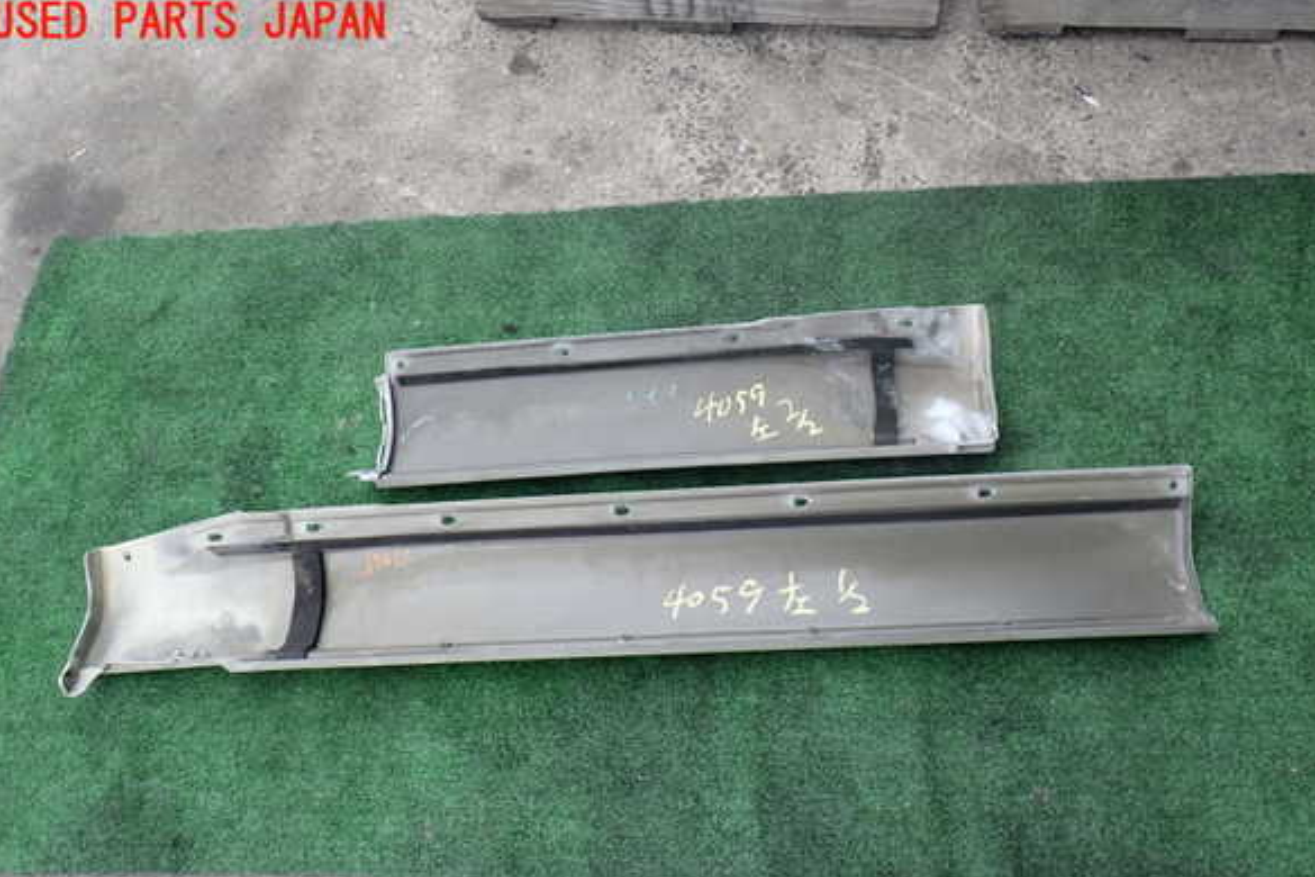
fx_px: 1169
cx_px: 652
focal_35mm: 32
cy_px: 501
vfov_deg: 41.0
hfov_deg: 58.7
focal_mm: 5.4
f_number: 3.2
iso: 100
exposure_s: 1/160
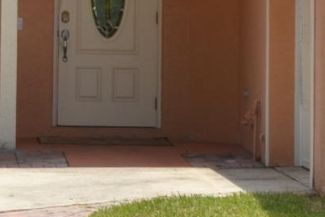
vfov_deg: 5.1
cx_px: -13
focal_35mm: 268
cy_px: -165
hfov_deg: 7.6
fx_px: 2420
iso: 100
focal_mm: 24
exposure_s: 1/200
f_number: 9
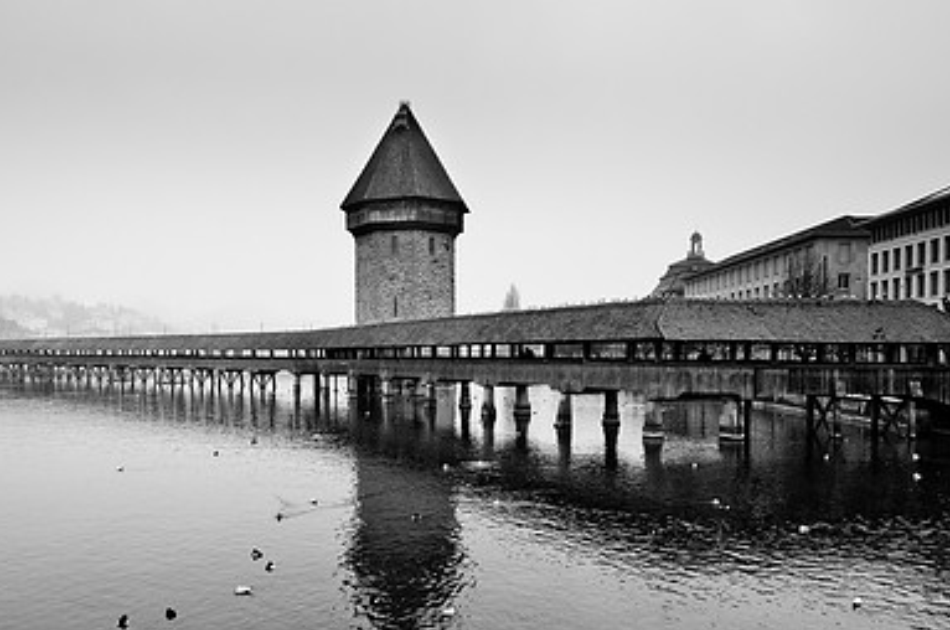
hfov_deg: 39.6
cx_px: 409
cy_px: 376
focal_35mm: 50
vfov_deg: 26.8
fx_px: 1317
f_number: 8
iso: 200
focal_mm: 22
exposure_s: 1/250
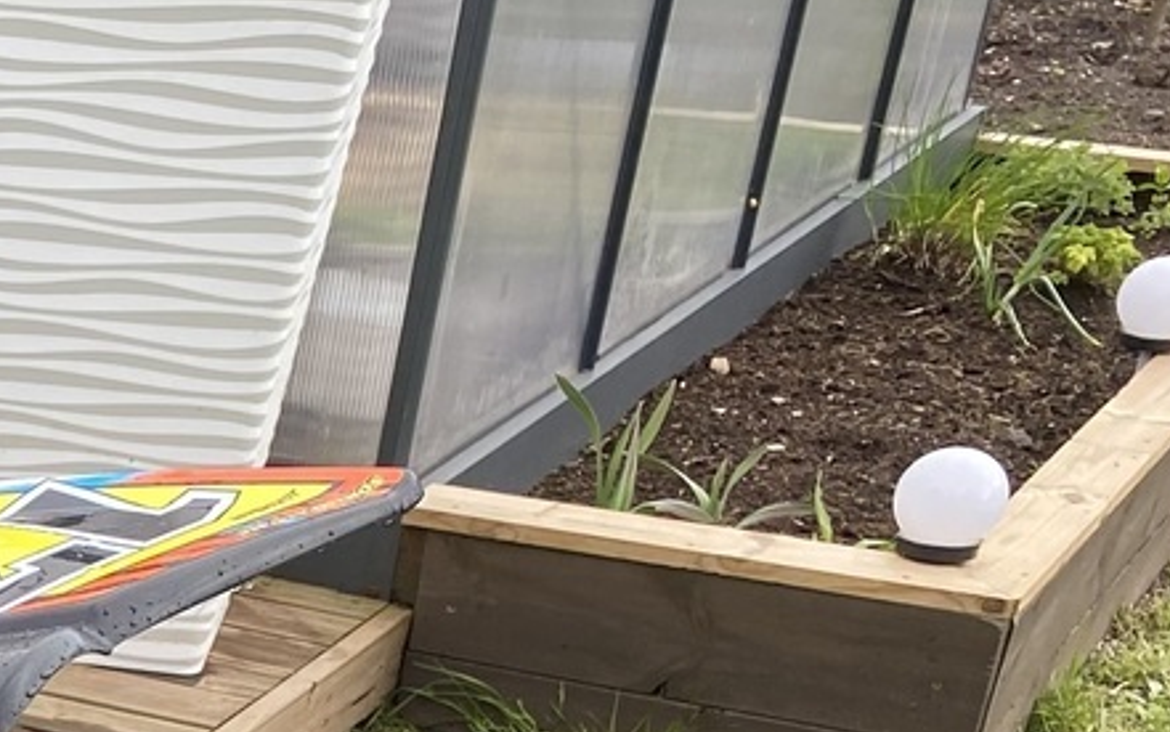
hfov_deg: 17.1
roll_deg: +1.9
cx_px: -923
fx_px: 3190
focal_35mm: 100
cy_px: 1281
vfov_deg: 12.1
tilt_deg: -30.7
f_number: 1.8
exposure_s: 1/355
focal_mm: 4.25
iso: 32
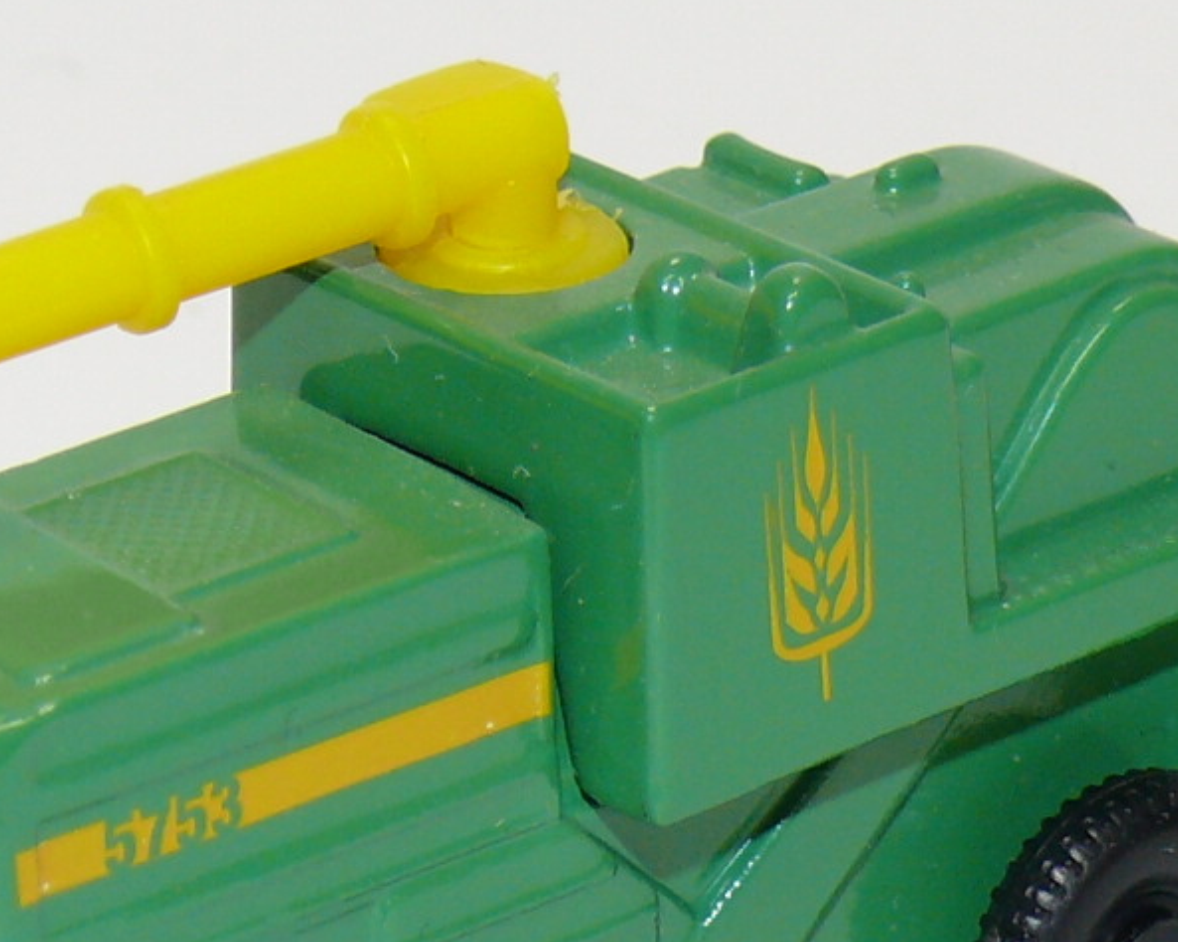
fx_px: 8539
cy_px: 610
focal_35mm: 245
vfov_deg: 6.3
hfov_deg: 7.9
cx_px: 499
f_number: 4
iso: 100
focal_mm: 12.7
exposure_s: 1/30
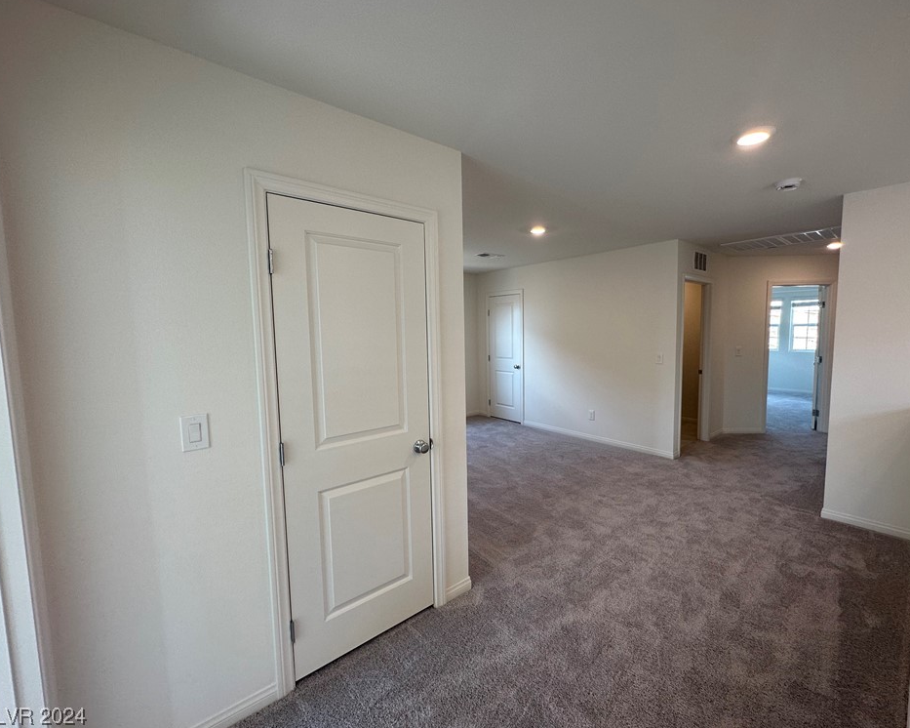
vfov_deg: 84.0
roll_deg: +0.9
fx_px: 404
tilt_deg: -5.2
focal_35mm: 15
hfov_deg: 96.7
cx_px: 487
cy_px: 363
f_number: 2.2
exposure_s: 1/120
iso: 100
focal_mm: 2.22
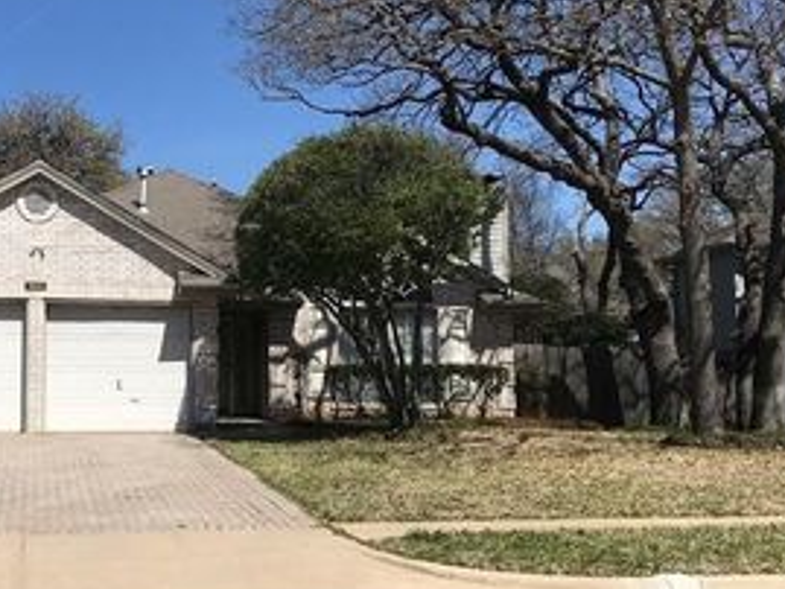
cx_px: 198
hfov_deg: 36.0
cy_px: 287
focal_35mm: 52
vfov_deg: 28.1
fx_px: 1180
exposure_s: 1/3546
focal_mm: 3.99
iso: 20
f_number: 1.8
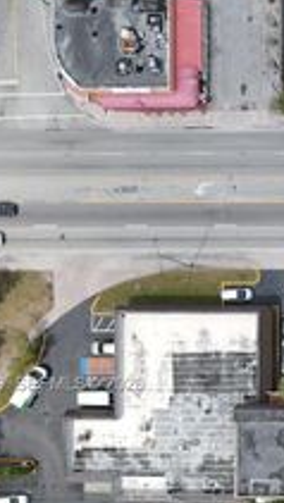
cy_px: 385
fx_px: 828
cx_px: 508
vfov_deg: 33.1
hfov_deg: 16.4
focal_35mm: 62
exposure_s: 1/500
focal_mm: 4.5
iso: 100
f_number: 2.8
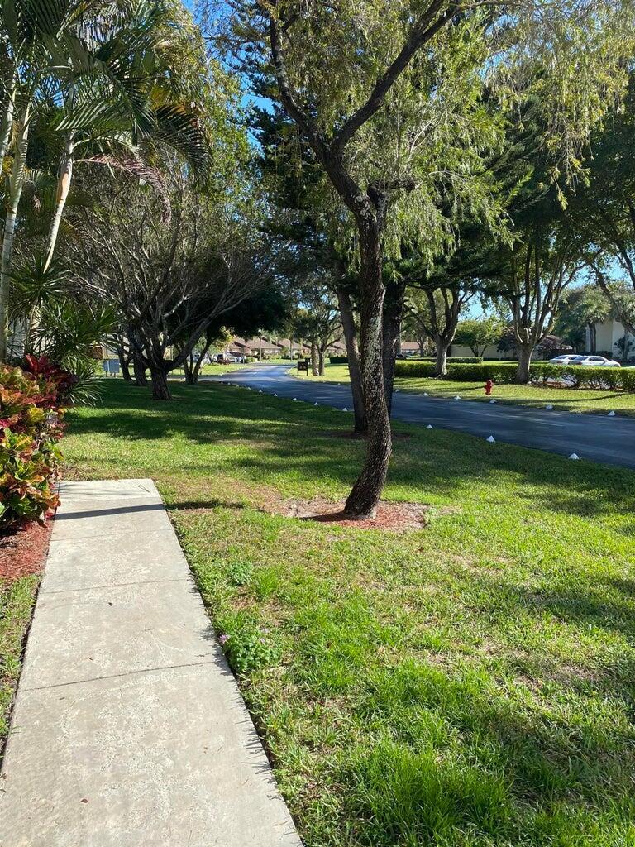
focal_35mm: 26
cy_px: 424
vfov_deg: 67.3
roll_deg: -1.1
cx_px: 318
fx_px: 636
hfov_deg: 53.1
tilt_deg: -1.4
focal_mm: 4.25
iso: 32
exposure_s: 1/1053
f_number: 1.8
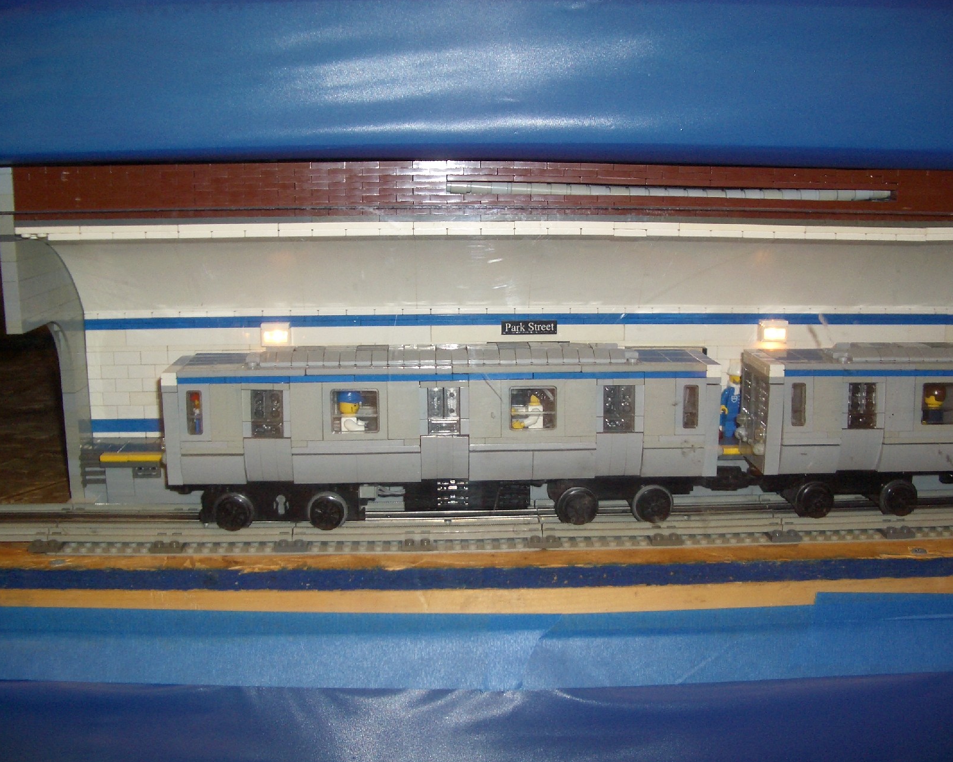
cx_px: 491
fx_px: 1043
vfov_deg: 40.1
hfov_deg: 49.1
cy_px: 382
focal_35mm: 37
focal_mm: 5.8
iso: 100
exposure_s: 1/60
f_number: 2.6
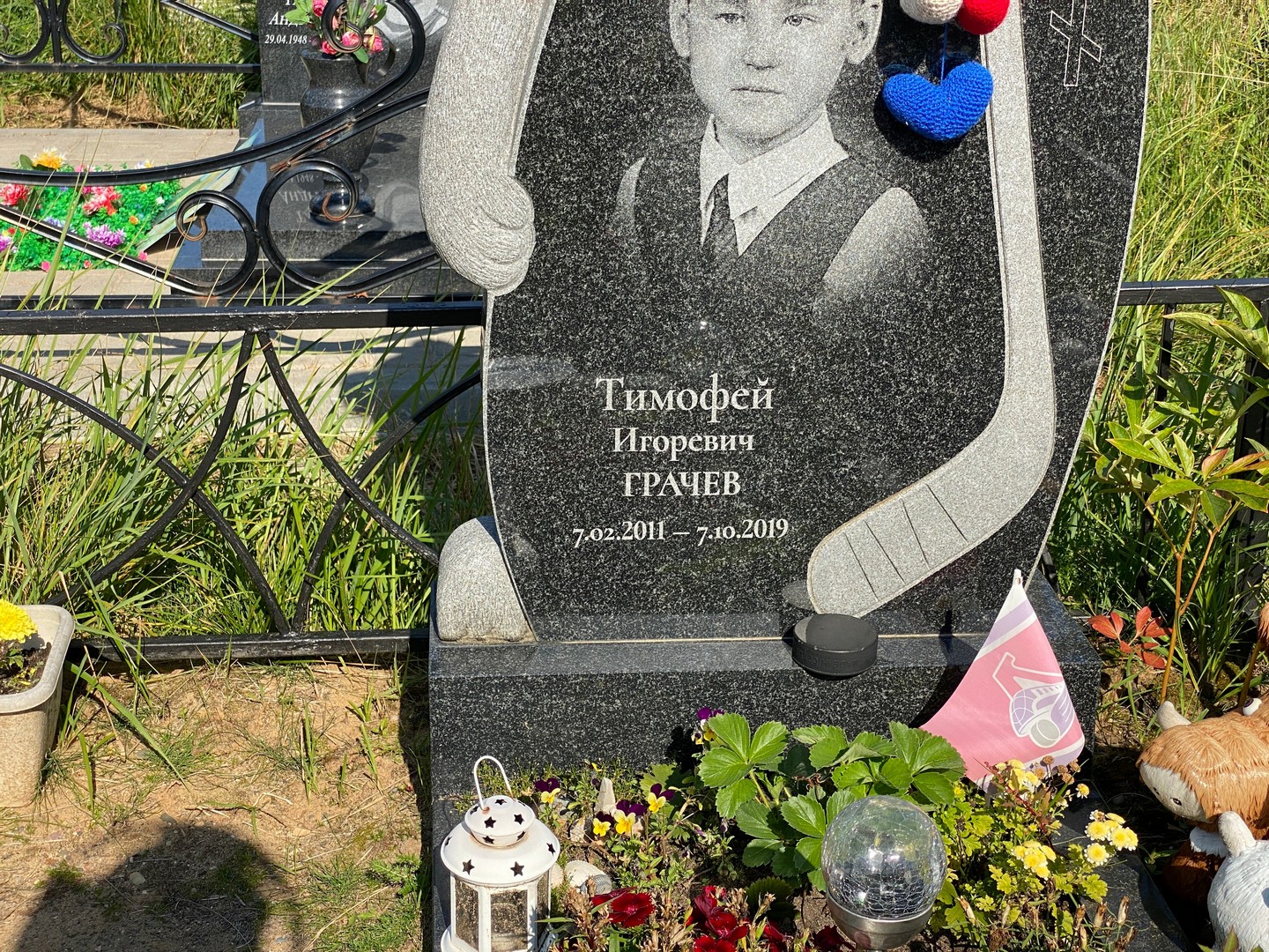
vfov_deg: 28.0
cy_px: 476
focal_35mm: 52
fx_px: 1906
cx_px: 634
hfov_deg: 36.8
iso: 20
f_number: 2
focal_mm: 6
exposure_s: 1/1229
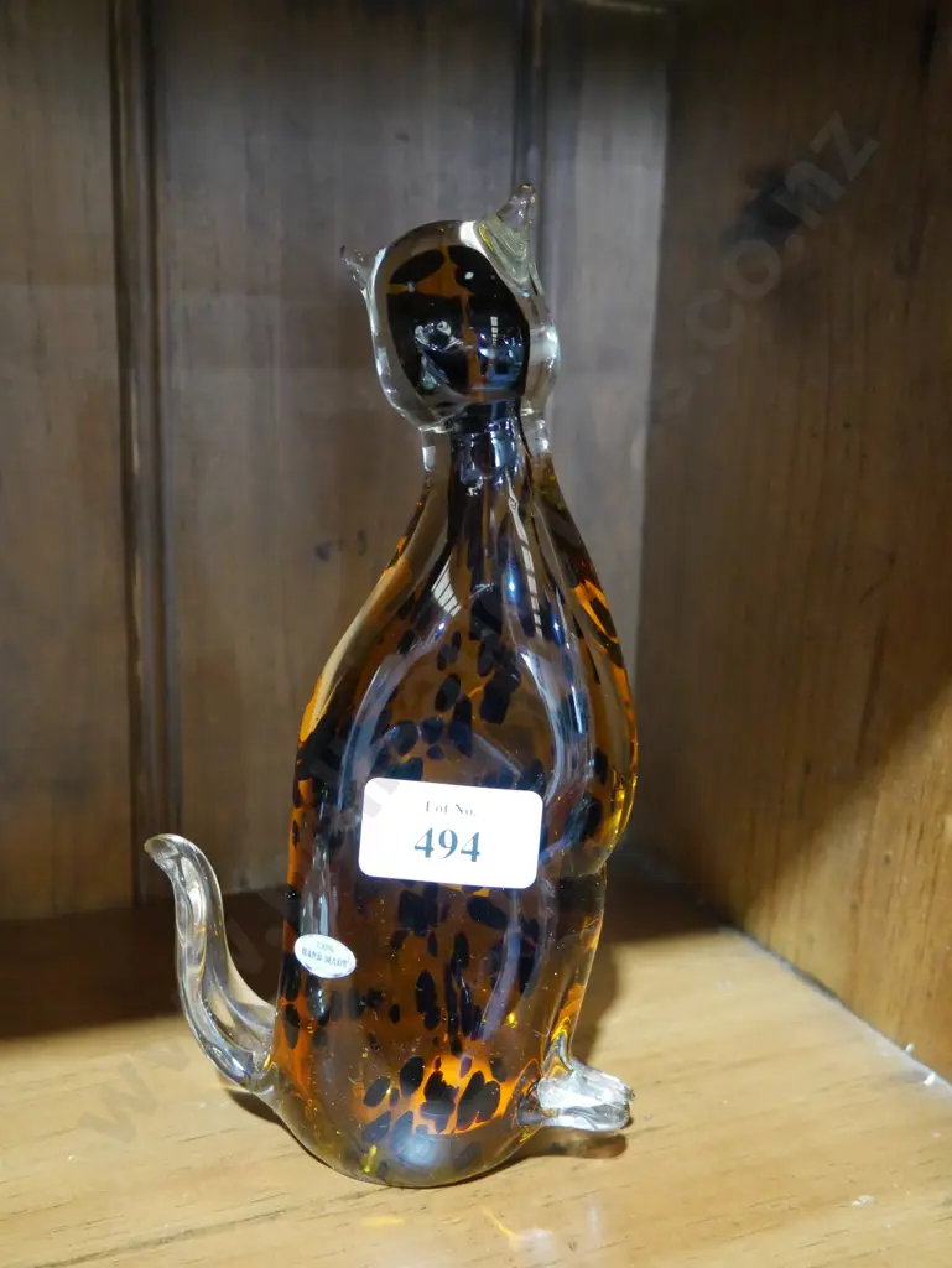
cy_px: 634
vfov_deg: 51.3
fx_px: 1319
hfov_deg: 39.7
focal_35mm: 36
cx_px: 476
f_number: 4
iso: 3200
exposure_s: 1/50
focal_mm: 18
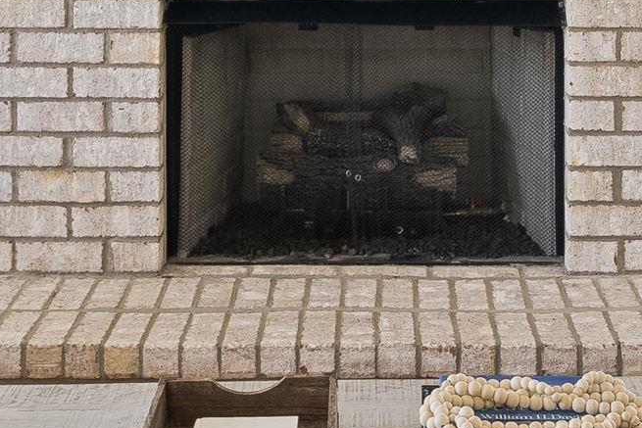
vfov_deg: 16.9
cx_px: 392
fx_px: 1338
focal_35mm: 75
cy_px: -169
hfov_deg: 26.9
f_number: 9
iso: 250
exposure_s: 1/3
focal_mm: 16
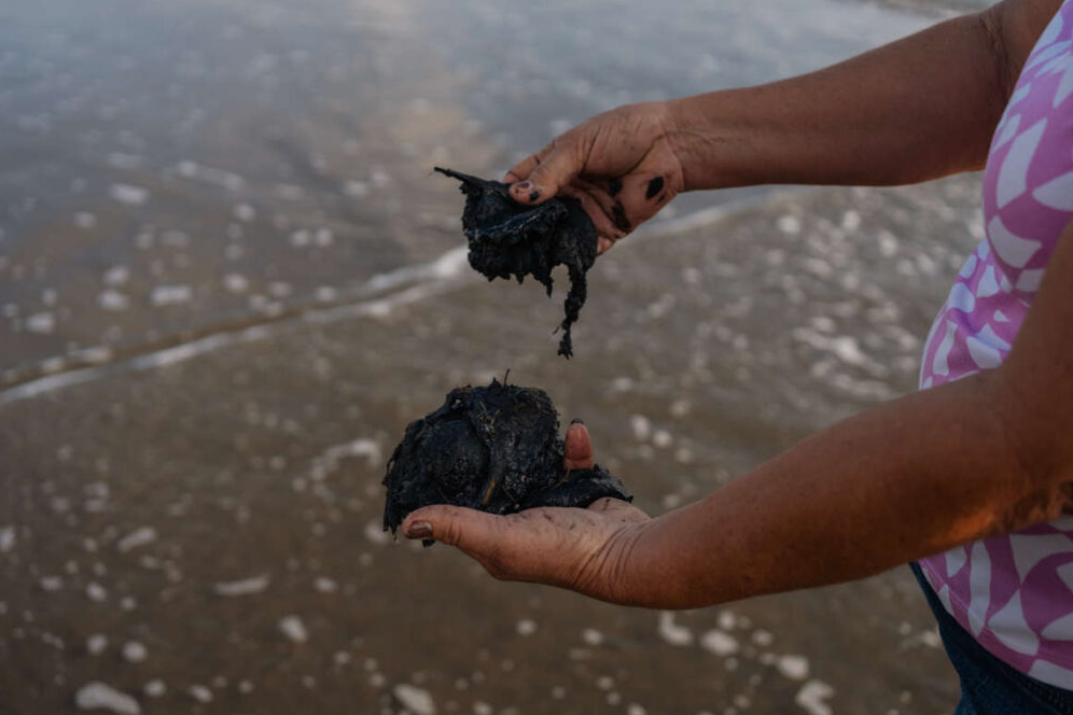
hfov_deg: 53.1
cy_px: 366
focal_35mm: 36
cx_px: 539
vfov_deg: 36.9
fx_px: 1073
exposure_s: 1/2000
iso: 200
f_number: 3.2
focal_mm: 35
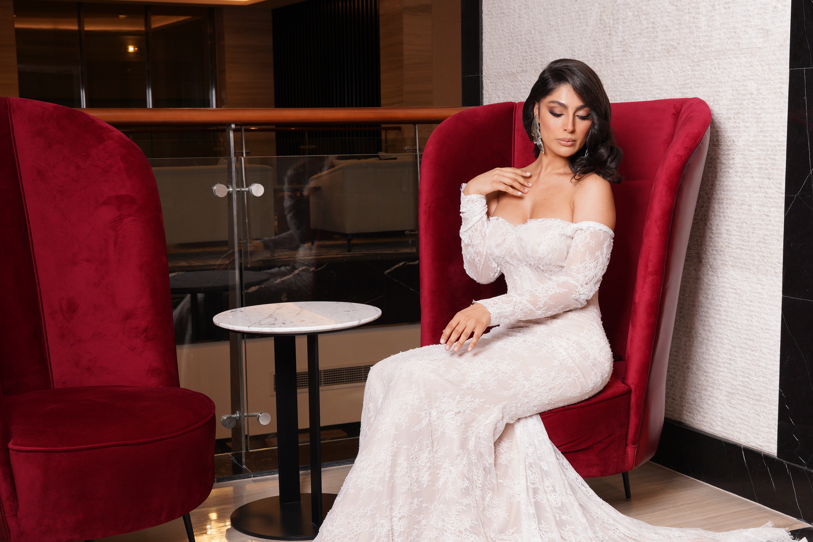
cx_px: 456
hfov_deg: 35.9
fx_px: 1253
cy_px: 315
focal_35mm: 55
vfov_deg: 24.4
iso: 640
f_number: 8
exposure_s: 1/125
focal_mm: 35.3
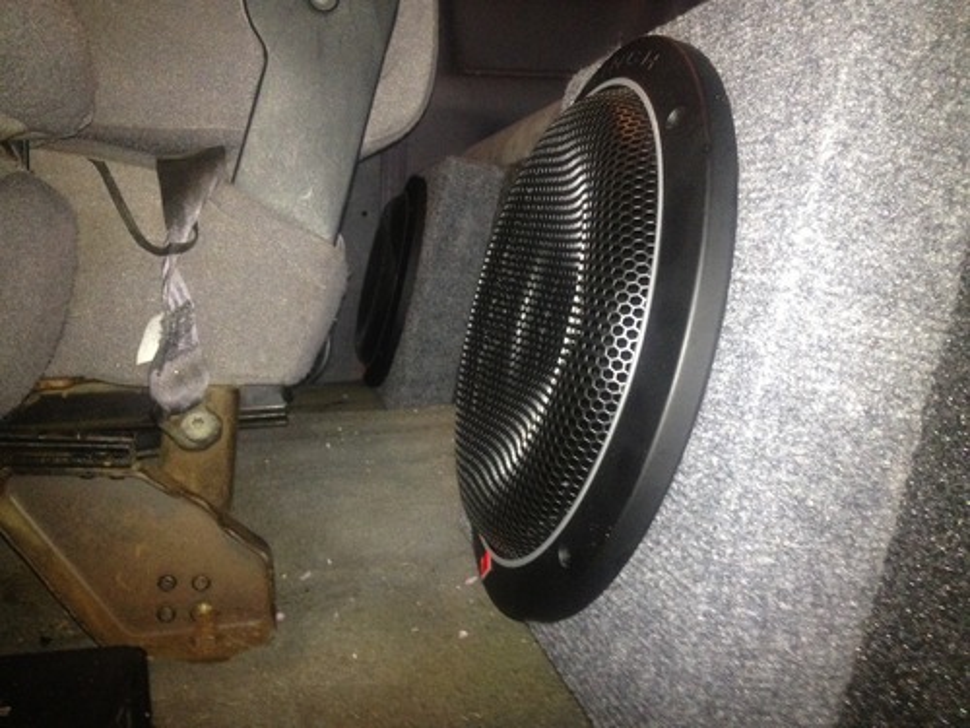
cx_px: 485
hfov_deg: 52.6
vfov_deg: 40.7
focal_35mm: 35
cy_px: 364
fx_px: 981
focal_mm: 4.28
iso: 400
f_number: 2.4
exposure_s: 1/16
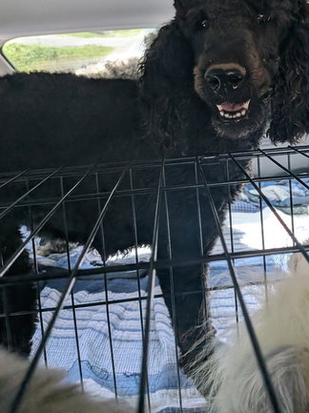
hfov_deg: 37.9
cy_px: 102
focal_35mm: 37
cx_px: 222
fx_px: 441
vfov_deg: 48.2
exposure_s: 1/187
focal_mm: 4.53
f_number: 1.7
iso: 56
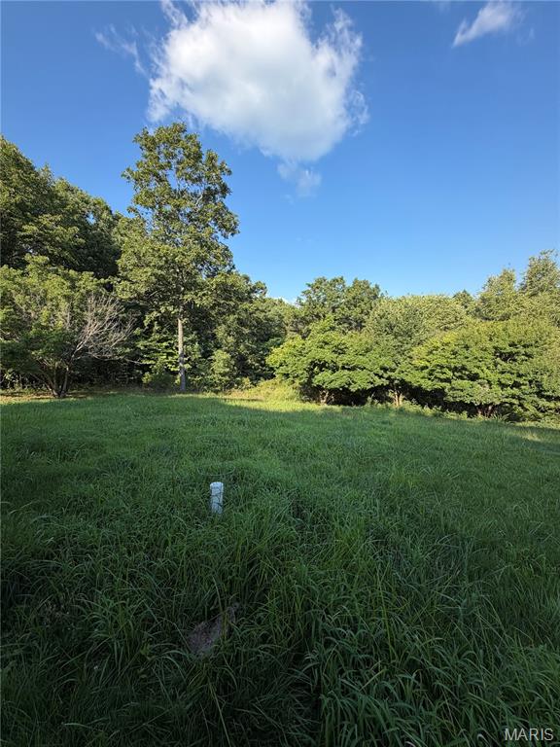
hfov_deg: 85.7
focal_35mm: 14
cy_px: 374
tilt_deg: -5.4
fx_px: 302
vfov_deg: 102.1
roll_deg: +0.6
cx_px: 280
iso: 40
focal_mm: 2.22
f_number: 2.2
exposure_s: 1/638
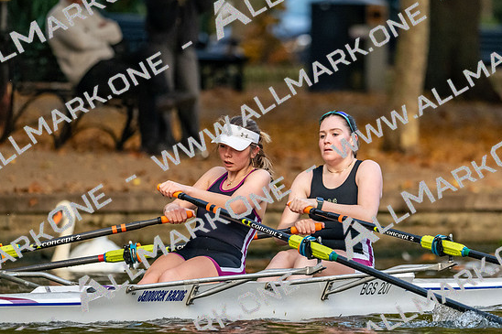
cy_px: 174
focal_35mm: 635
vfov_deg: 2.2
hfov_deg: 3.2
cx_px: 264
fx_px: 8852
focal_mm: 400
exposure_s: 1/2500
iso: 2800
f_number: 4.5
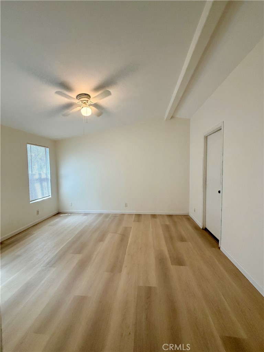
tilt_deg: -3.1
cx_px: 132
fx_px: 142
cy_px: 176
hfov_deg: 85.7
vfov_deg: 102.1
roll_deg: +0.2
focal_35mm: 14
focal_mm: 2.22
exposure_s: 1/120
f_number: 2.2
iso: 320
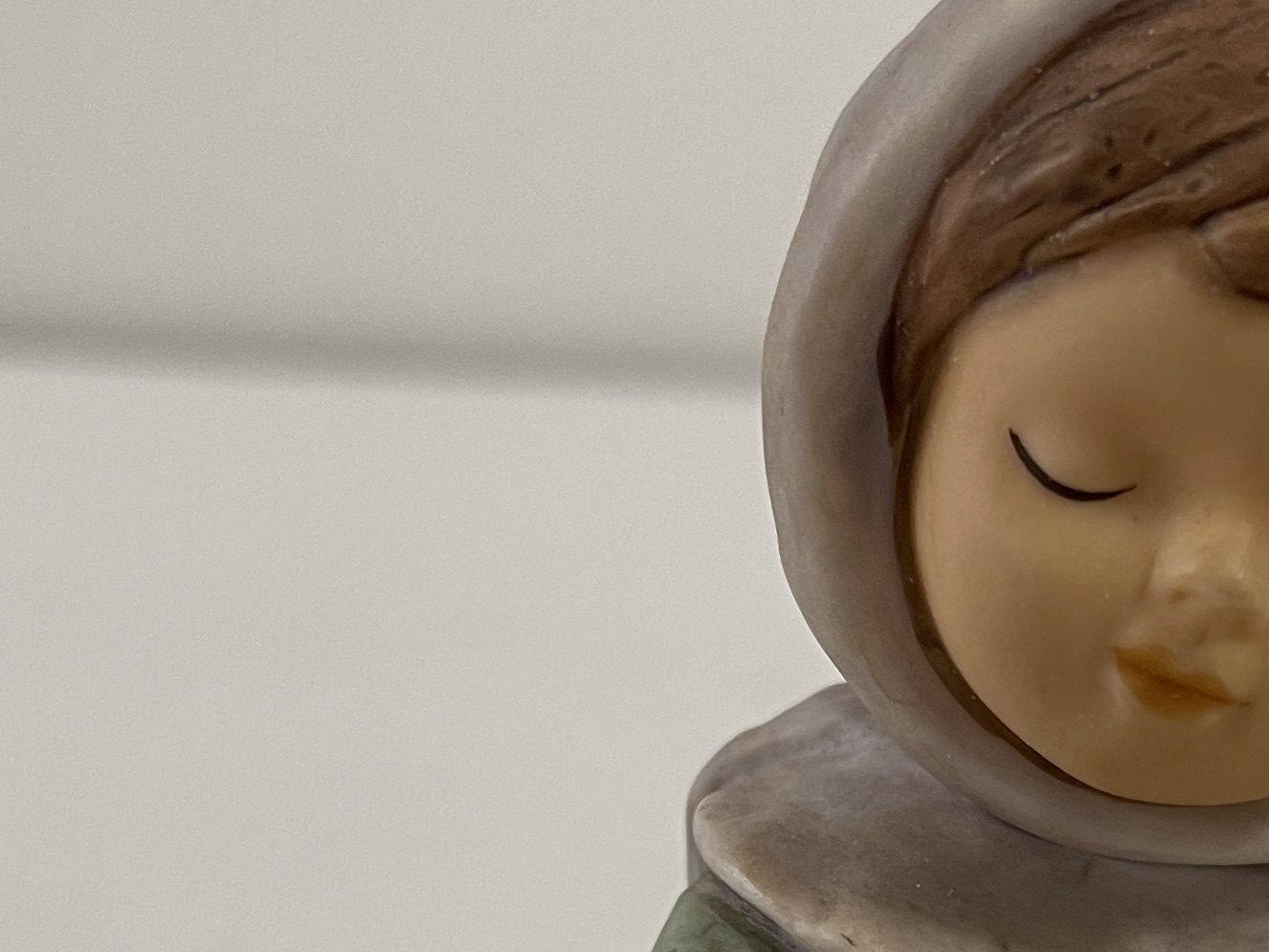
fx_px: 2787
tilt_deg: -18.4
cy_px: 1066
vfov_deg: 18.6
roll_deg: -4.2
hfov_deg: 25.1
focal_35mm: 76
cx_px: 1057
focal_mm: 5.1
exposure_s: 1/50
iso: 64
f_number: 1.6
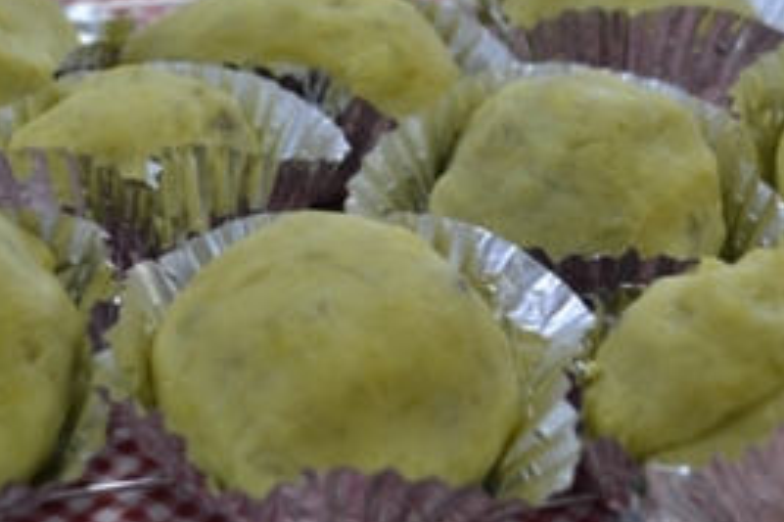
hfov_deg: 25.7
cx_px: 411
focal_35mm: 79
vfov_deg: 17.3
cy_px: 210
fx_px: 1715
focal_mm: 35
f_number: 5
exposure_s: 1/40
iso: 400
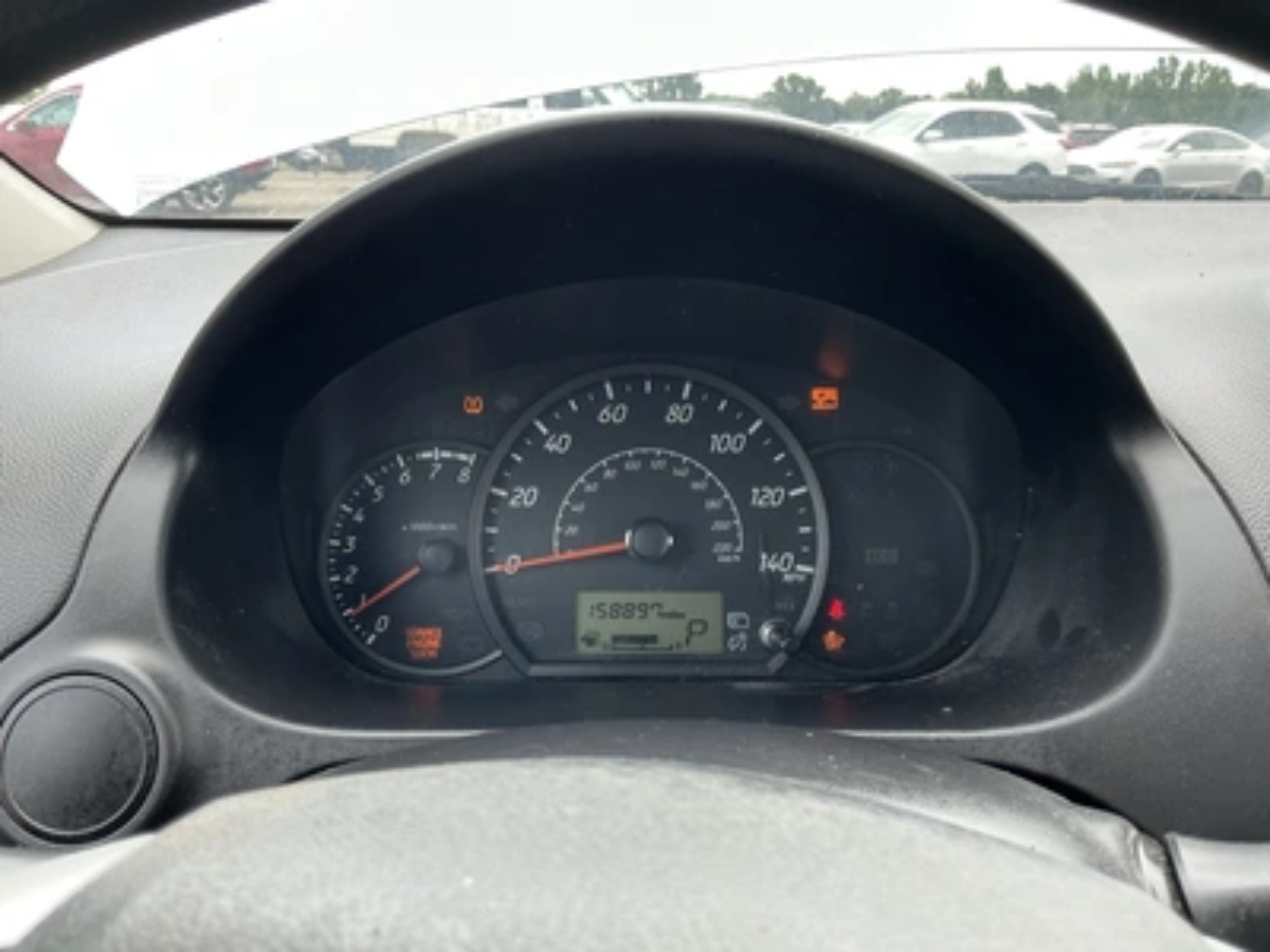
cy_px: 476
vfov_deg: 49.7
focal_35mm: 28
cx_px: 635
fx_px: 1027
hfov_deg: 63.4
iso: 25
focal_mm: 3
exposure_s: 1/122
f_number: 1.8
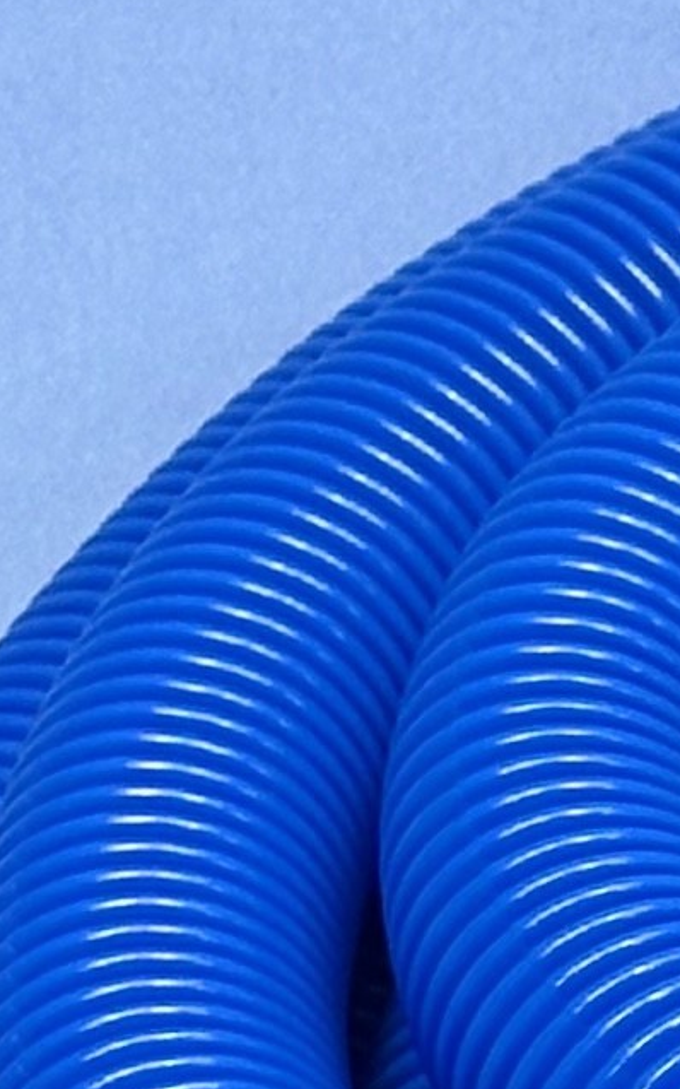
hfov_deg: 3.9
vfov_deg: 6.5
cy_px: 1347
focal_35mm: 322
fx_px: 9550
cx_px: 2105
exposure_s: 1/100
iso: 80
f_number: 1.78
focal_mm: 6.86
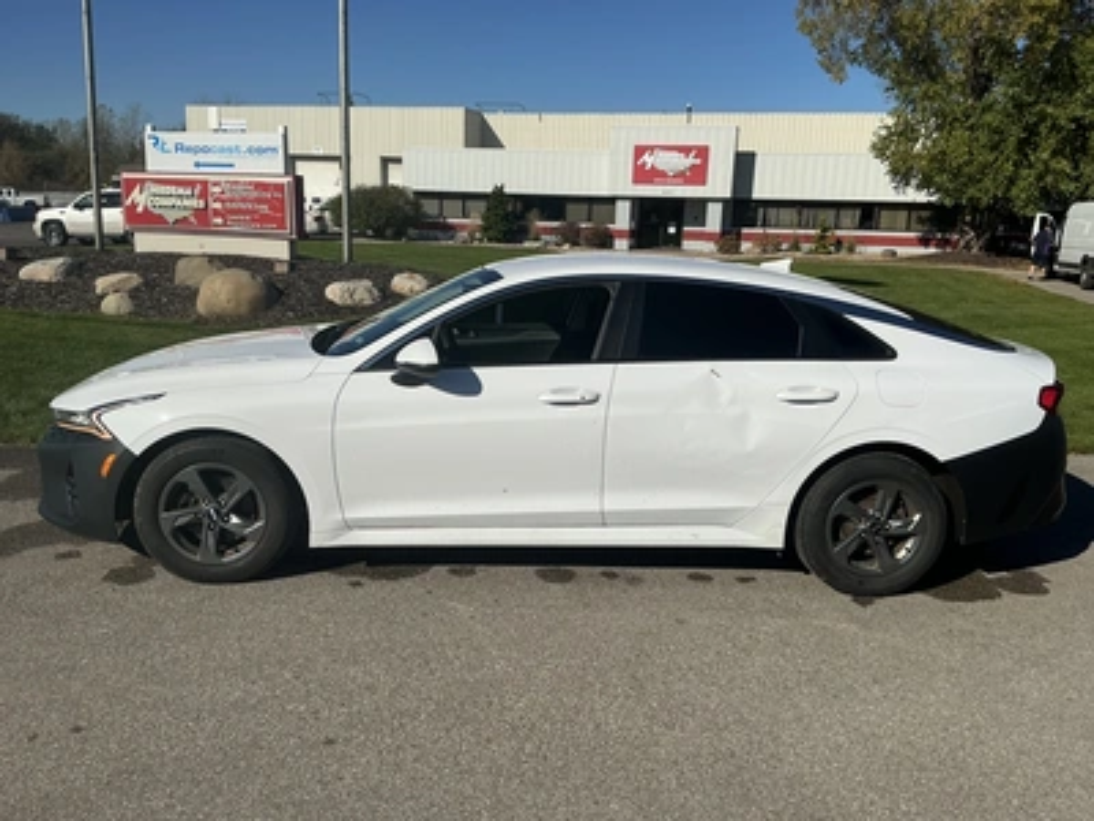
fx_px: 885
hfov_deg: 63.4
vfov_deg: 49.7
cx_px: 547
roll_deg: -2.5
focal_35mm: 28
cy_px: 410
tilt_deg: -12.6
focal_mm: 3
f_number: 1.8
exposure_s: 1/5263
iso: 25
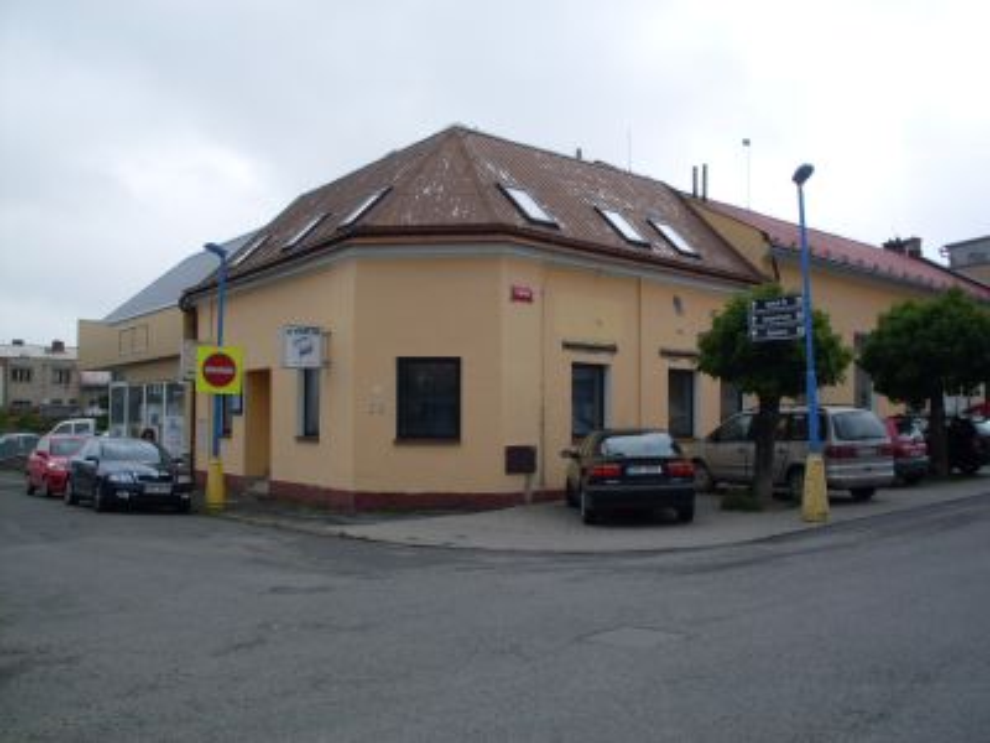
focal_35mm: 38
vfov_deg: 37.7
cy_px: 372
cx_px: 495
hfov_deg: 49.0
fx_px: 1087
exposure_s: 1/60
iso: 80
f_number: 8.4
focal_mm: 6.3
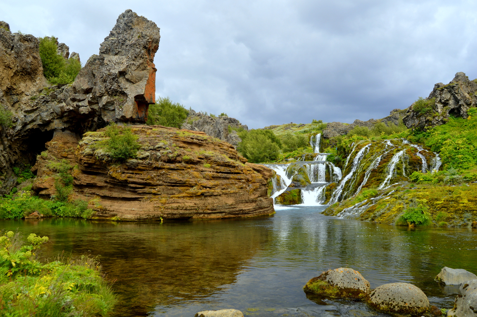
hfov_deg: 62.0
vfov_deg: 43.5
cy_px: 158
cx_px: 238
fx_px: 397
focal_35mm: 30
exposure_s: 1/160
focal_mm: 20
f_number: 6.3
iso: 100
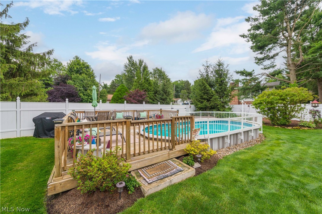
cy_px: 107
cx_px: 161
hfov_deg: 104.3
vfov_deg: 81.1
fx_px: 125
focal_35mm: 14
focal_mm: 14
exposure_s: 1/320
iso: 320
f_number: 9
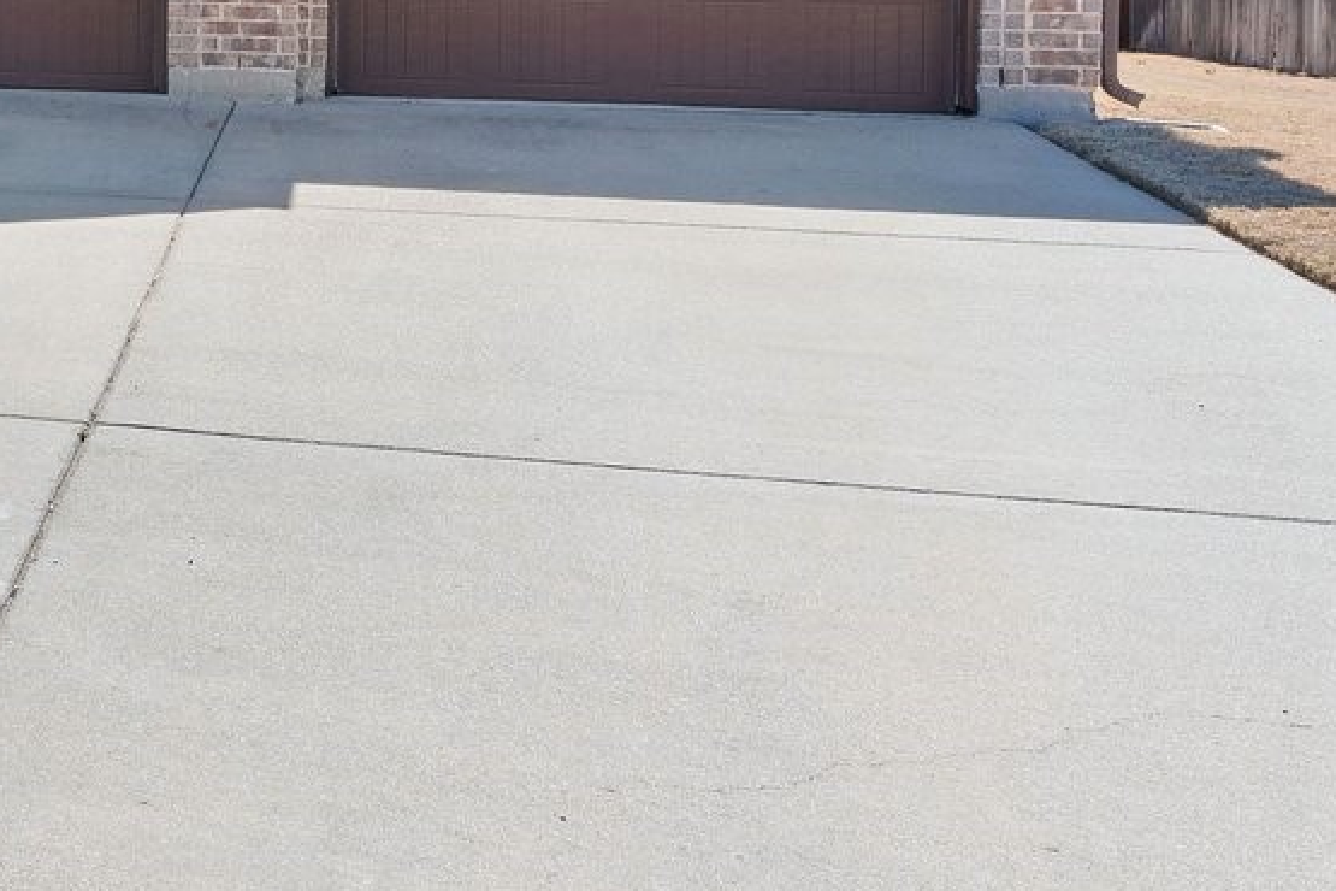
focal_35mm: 59
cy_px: -37
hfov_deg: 24.6
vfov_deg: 22.0
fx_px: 2189
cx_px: -758
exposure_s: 1/30
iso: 250
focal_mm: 16
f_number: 9
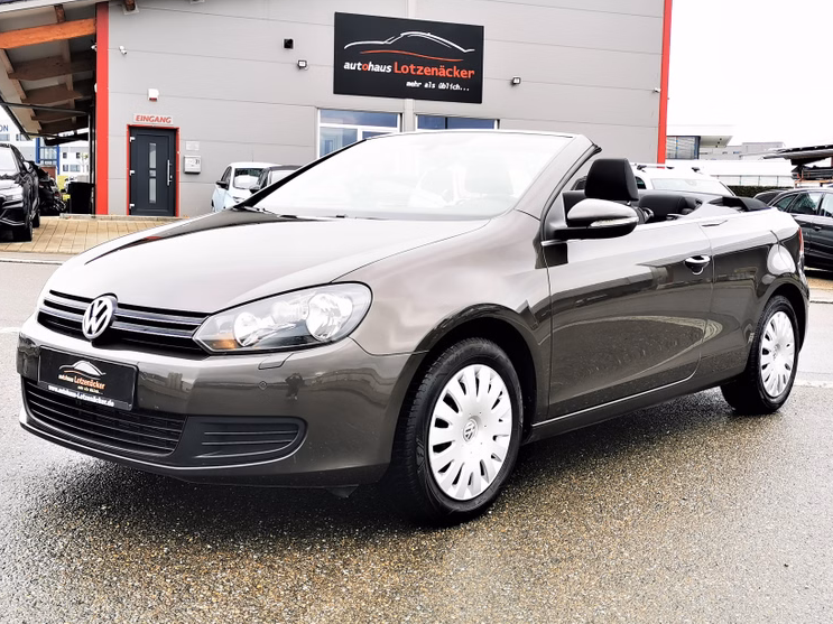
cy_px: 292
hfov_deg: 44.8
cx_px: 434
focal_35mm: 42
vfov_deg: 34.3
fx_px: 1011
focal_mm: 5.58
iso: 50
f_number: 1.8
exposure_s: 1/602
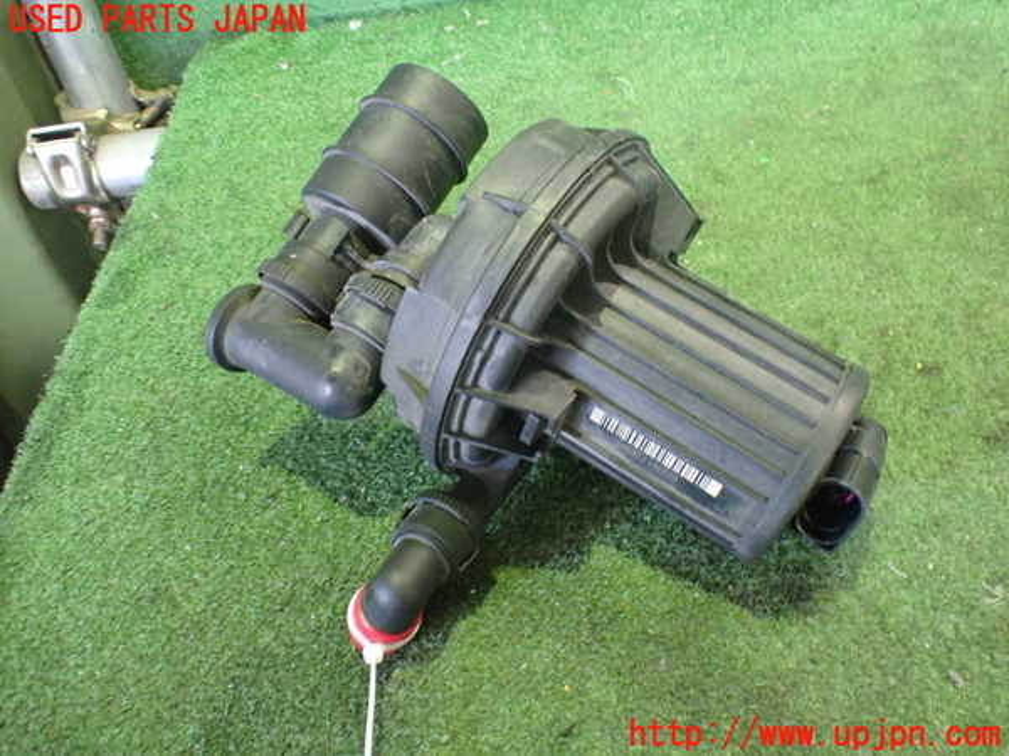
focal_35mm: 30
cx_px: 504
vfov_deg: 46.8
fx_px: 874
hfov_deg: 60.0
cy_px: 378
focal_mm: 5.4
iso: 1000
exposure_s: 1/30
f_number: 2.3
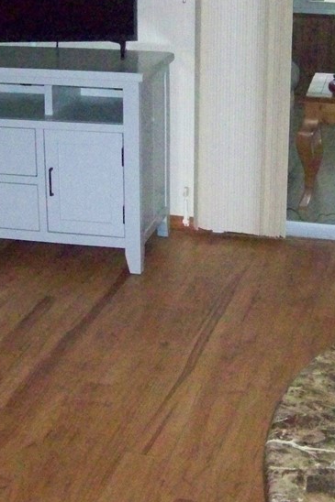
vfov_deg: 28.7
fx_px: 978
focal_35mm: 70
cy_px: 181
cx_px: 206
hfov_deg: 19.4
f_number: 2.8
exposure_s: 1/500
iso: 1600
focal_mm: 5.85
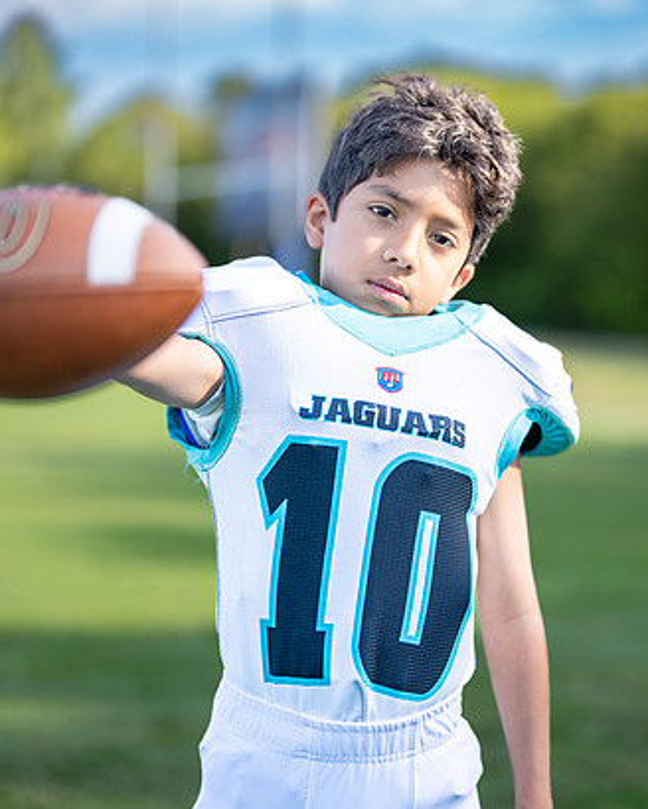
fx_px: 1894
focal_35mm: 79
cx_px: 399
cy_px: 361
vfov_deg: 24.1
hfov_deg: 19.4
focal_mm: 50
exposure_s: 1/2000
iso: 100
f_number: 1.2
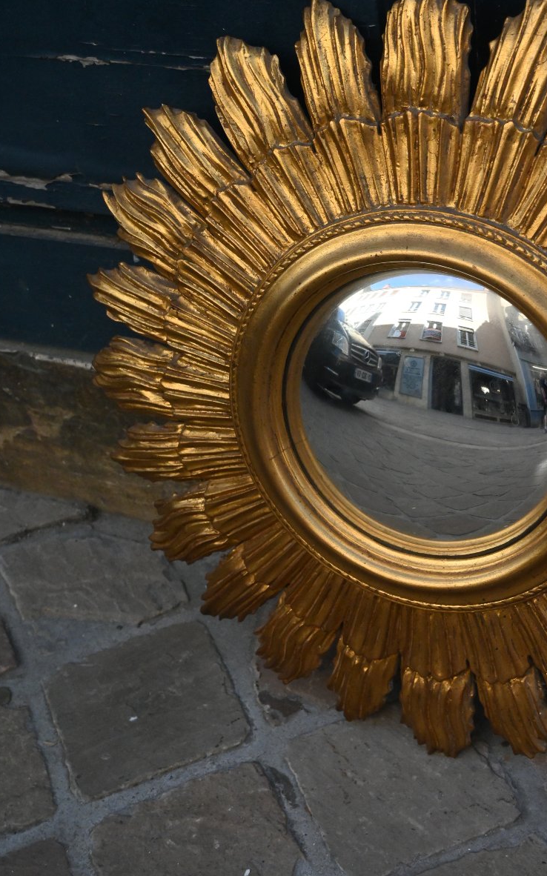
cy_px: 443
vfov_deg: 34.6
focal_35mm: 59
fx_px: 1408
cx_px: 264
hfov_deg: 22.0
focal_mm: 38
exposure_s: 1/4000
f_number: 6.3
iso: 4000
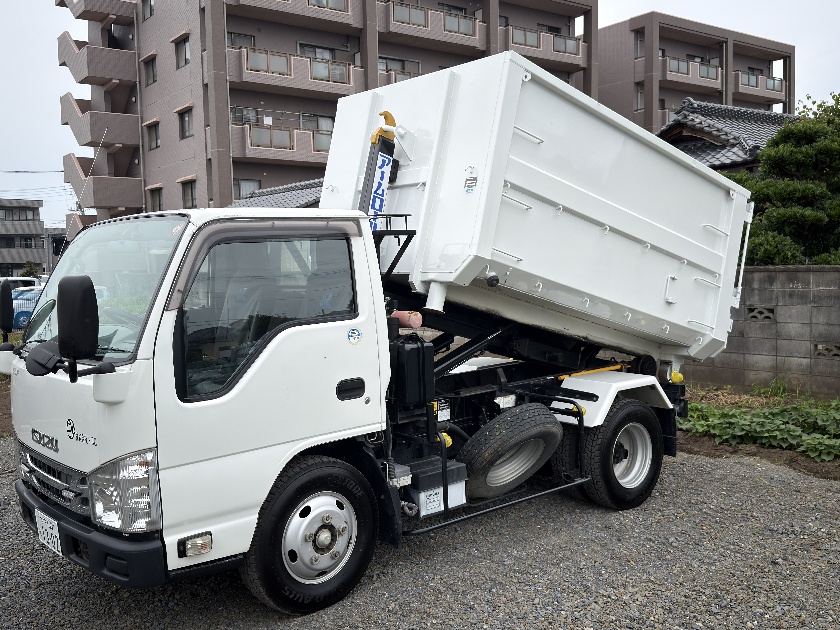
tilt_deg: -3.0
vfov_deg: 40.7
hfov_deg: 52.6
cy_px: 315
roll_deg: +2.1
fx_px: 849
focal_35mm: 35
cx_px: 420
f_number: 1.78
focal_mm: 6.76
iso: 64
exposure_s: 1/1792
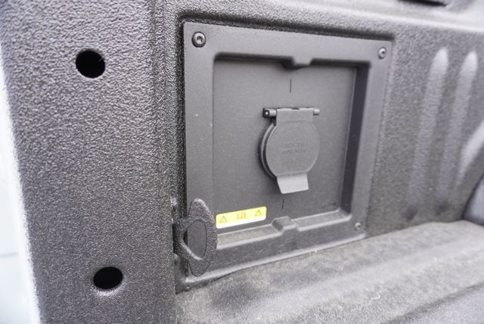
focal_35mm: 24
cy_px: 162
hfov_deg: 73.7
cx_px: 242
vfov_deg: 53.2
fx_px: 323
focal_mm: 16
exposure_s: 1/60
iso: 125
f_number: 4
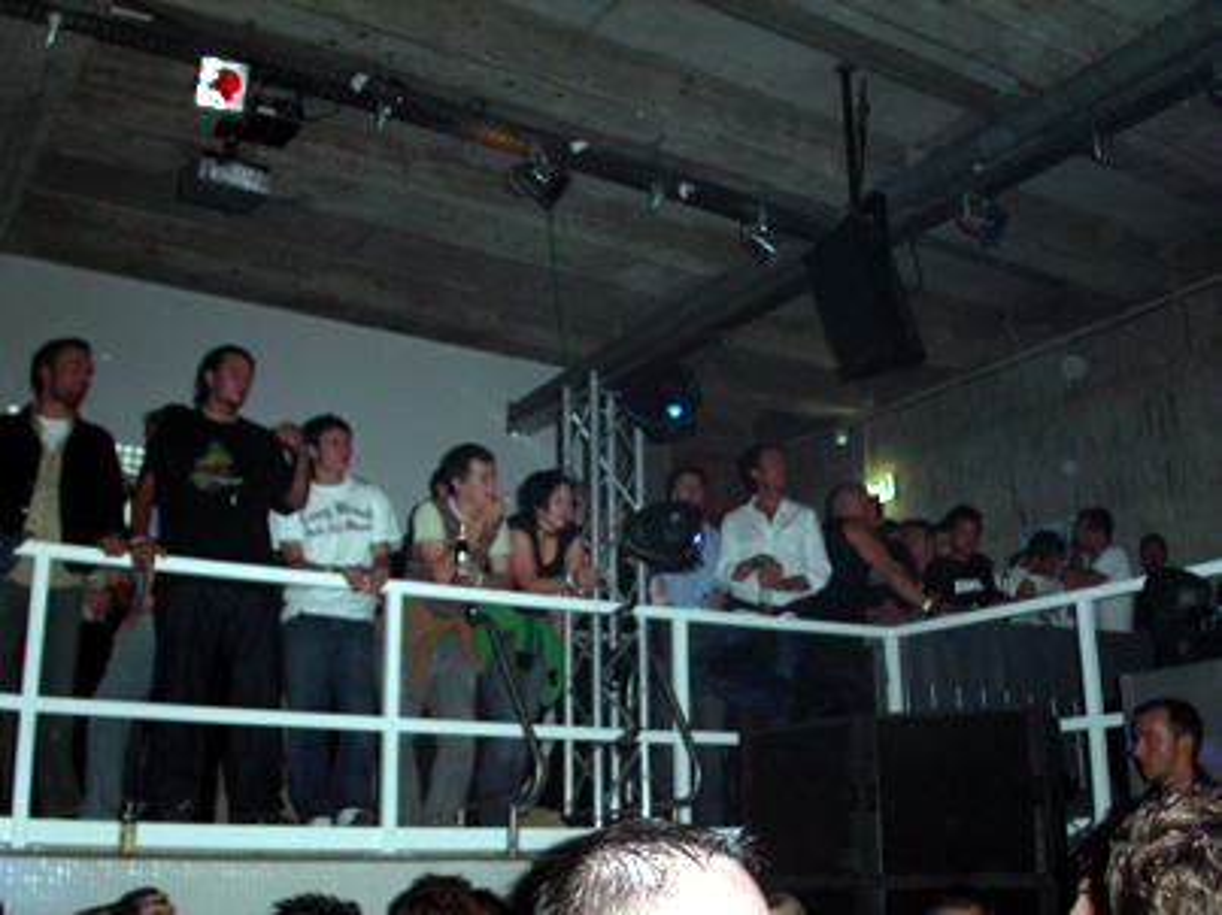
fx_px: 1341
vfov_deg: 37.7
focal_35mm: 38
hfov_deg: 49.0
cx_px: 611
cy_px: 458
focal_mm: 7.8
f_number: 2.8
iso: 200
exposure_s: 1/30
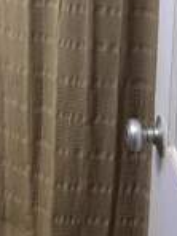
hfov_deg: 13.7
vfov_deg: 17.3
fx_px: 709
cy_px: -104
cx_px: -57
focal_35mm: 104
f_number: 1.78
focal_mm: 6.86
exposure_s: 1/120
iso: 160
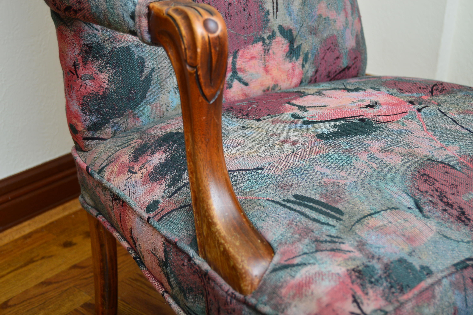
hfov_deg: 41.1
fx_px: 630
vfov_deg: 28.0
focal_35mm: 48
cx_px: 236
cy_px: 158
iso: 200
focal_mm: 32
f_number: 4.5
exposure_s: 1/200
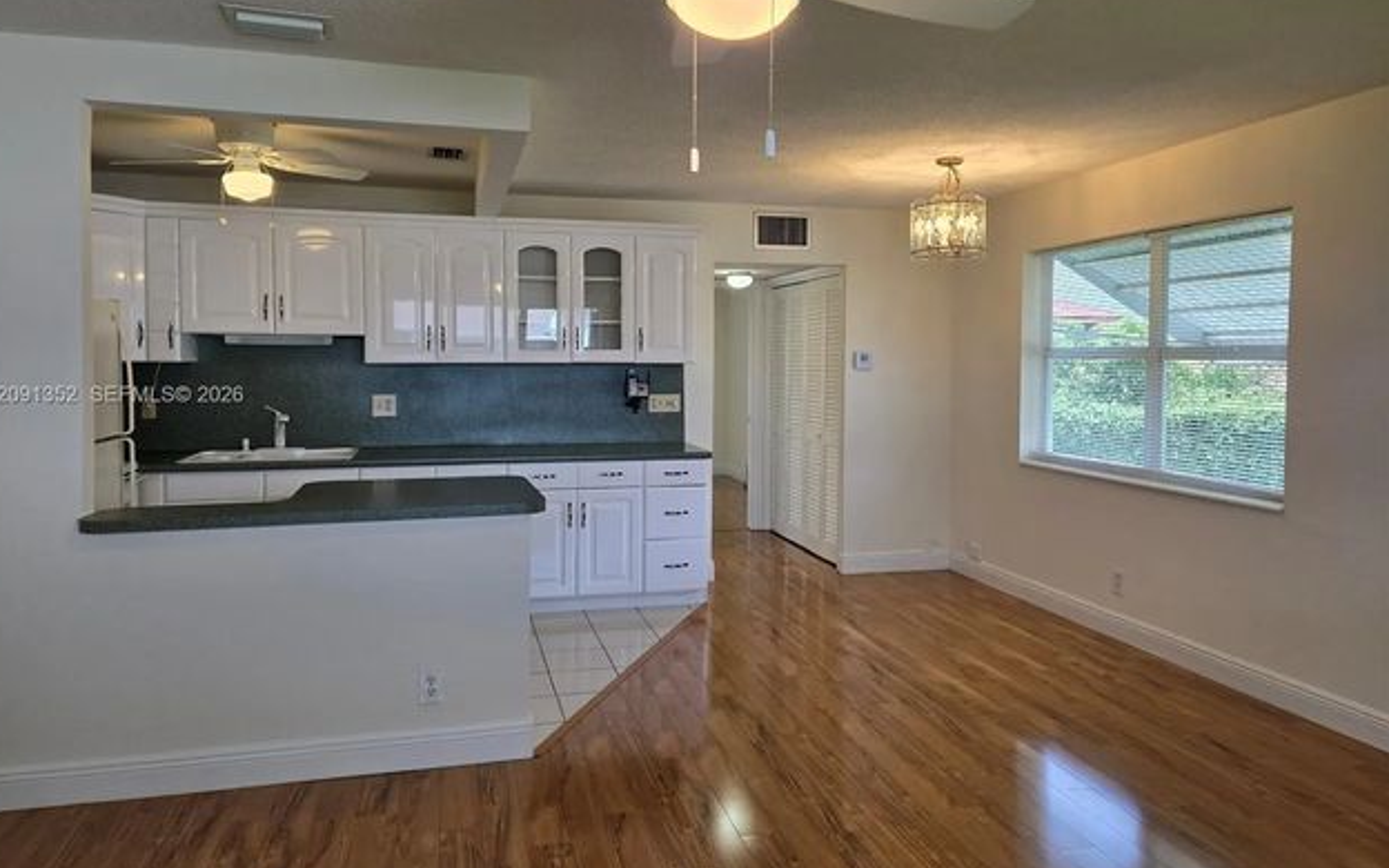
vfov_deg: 49.2
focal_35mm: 25
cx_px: 679
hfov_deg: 72.5
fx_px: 946
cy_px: 396
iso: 50
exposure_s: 1/120
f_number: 1.8
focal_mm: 5.4
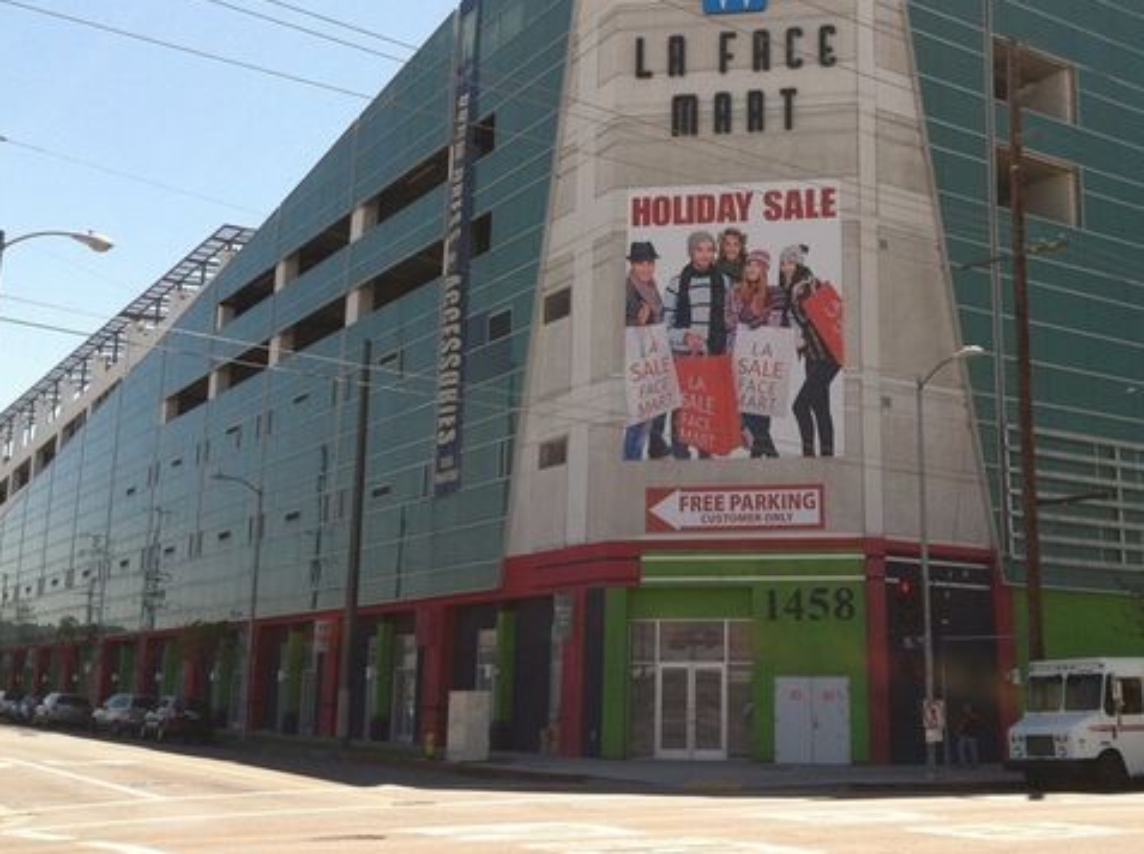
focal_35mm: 47
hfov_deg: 40.2
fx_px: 1551
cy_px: 374
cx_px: 722
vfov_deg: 30.8
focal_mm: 3.85
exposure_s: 1/789
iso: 80
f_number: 2.8
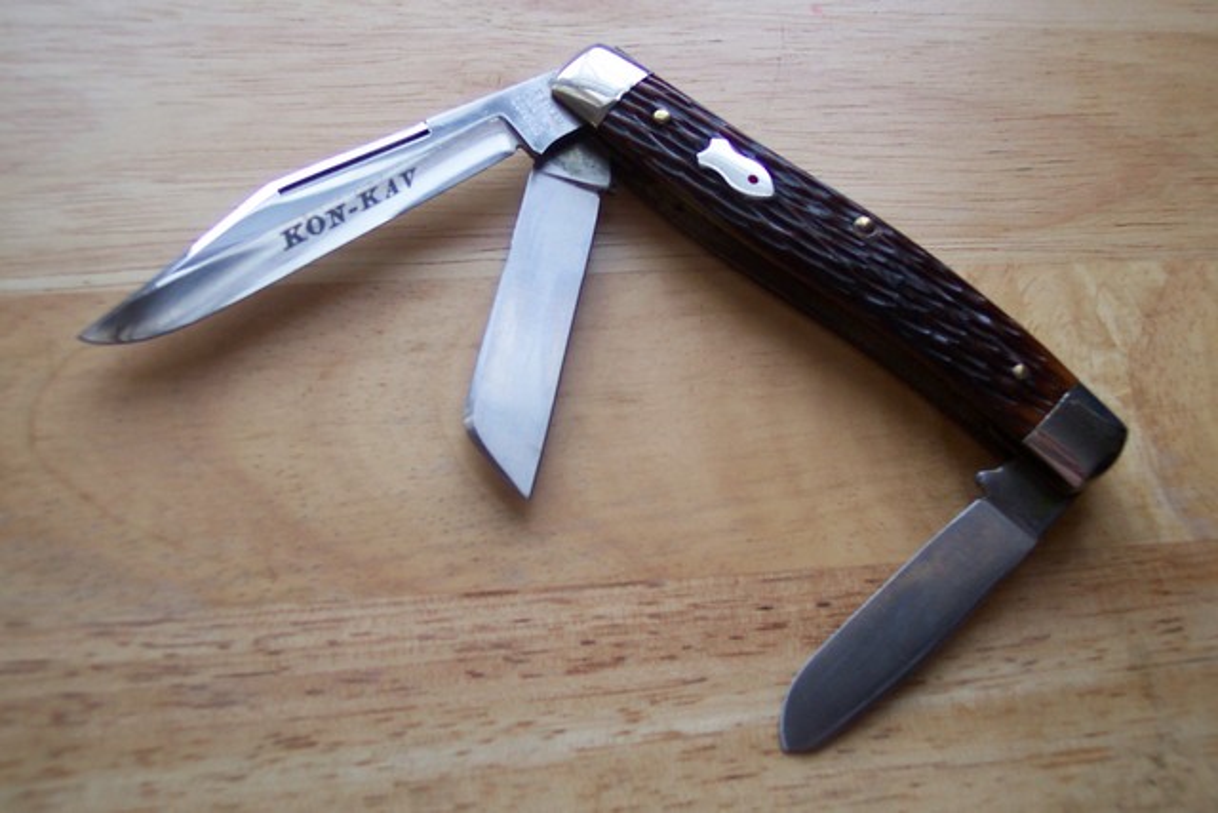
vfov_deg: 35.1
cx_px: 609
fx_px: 1286
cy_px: 406
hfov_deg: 50.7
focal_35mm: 38
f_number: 2.8
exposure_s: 1/60
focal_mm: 8
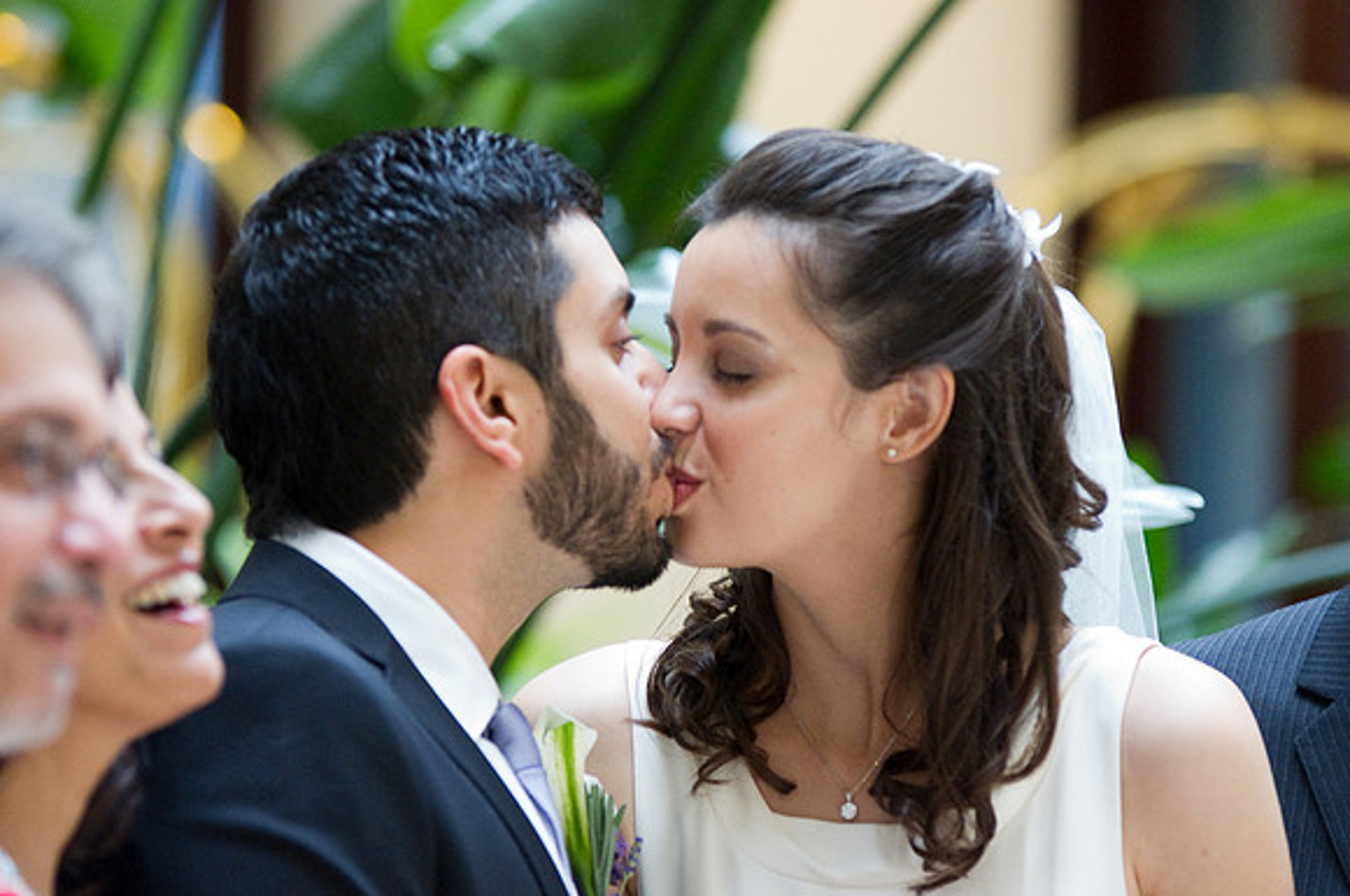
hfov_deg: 9.8
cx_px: 675
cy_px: 448
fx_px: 7864
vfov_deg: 6.5
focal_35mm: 210
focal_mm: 140
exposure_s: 1/200
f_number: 2.8
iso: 2500
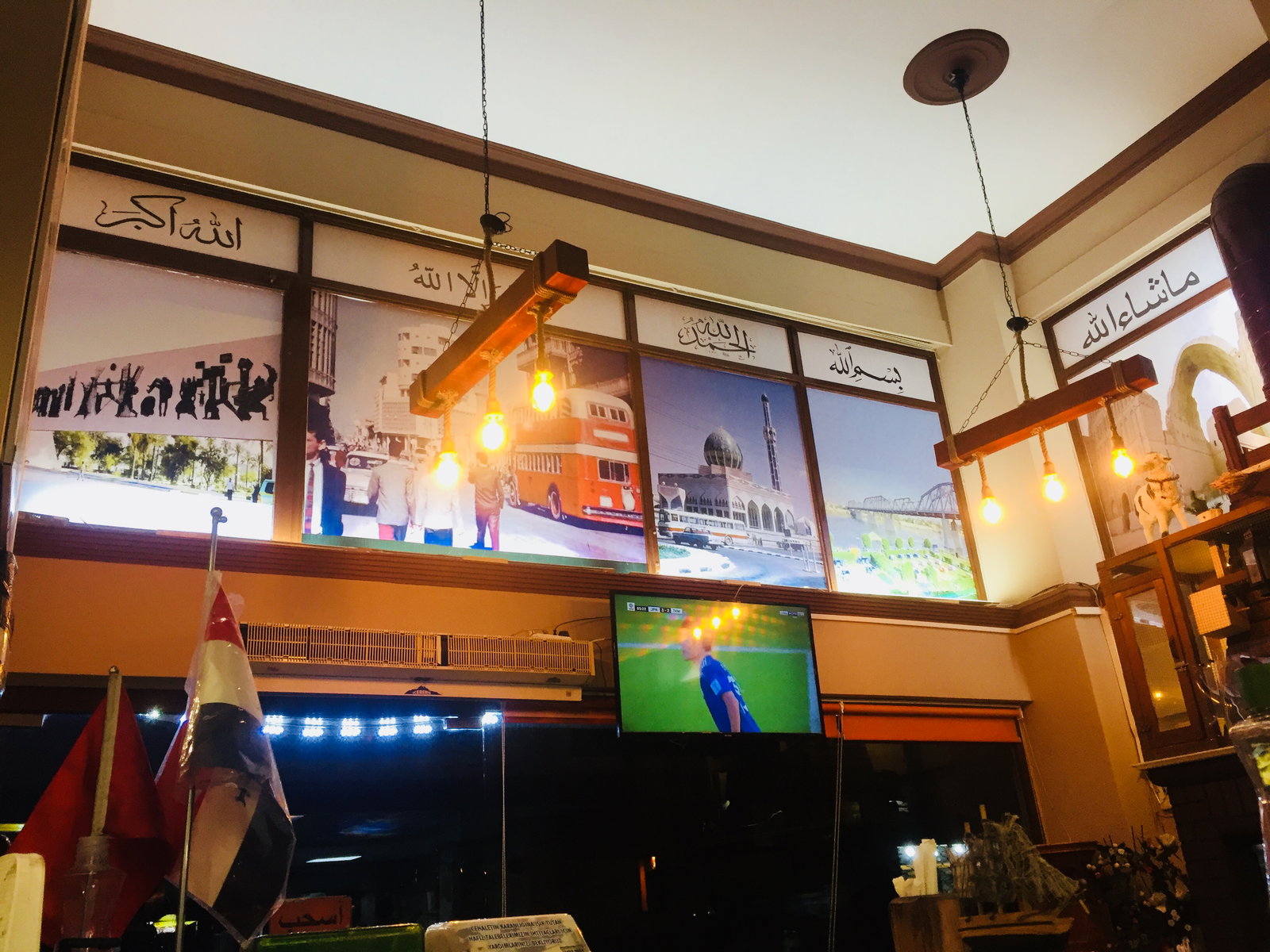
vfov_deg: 48.2
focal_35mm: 29
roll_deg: +3.5
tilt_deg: +21.2
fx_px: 1064
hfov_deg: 61.7
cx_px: 635
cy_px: 476
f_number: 2.2
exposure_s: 1/33
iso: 50
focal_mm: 4.15
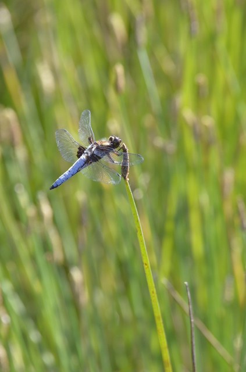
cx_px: 123
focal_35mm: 900
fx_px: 9280
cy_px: 186
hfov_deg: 1.5
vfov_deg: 2.3
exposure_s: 1/640
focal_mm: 600
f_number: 9
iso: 1000
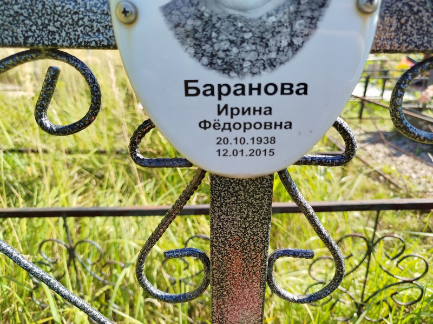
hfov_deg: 71.6
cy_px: 162
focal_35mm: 24
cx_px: 216
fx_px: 300
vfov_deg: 56.8
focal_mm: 5.31
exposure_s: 1/351
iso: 50
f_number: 1.7
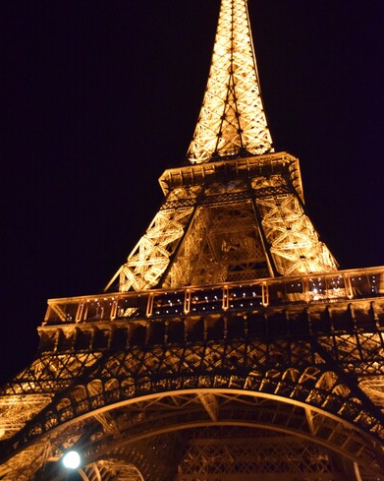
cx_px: 192
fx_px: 540
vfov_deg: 47.8
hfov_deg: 39.1
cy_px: 201
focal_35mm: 38
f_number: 3.8
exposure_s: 1/60
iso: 6400
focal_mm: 22
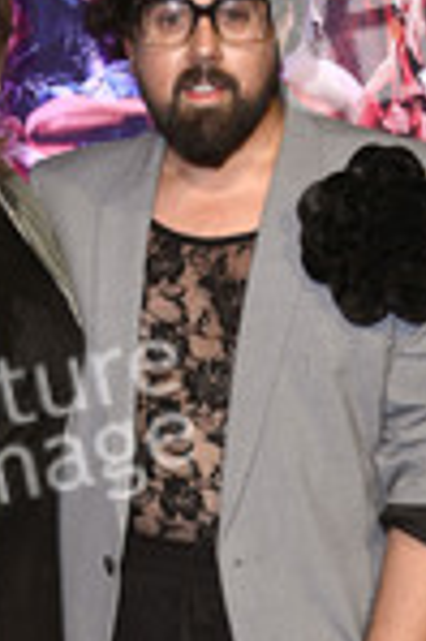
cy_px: 658
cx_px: 99
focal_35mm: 102
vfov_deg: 19.4
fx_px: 1815
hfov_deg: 13.3
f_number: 5
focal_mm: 38
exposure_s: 1/250
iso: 1250
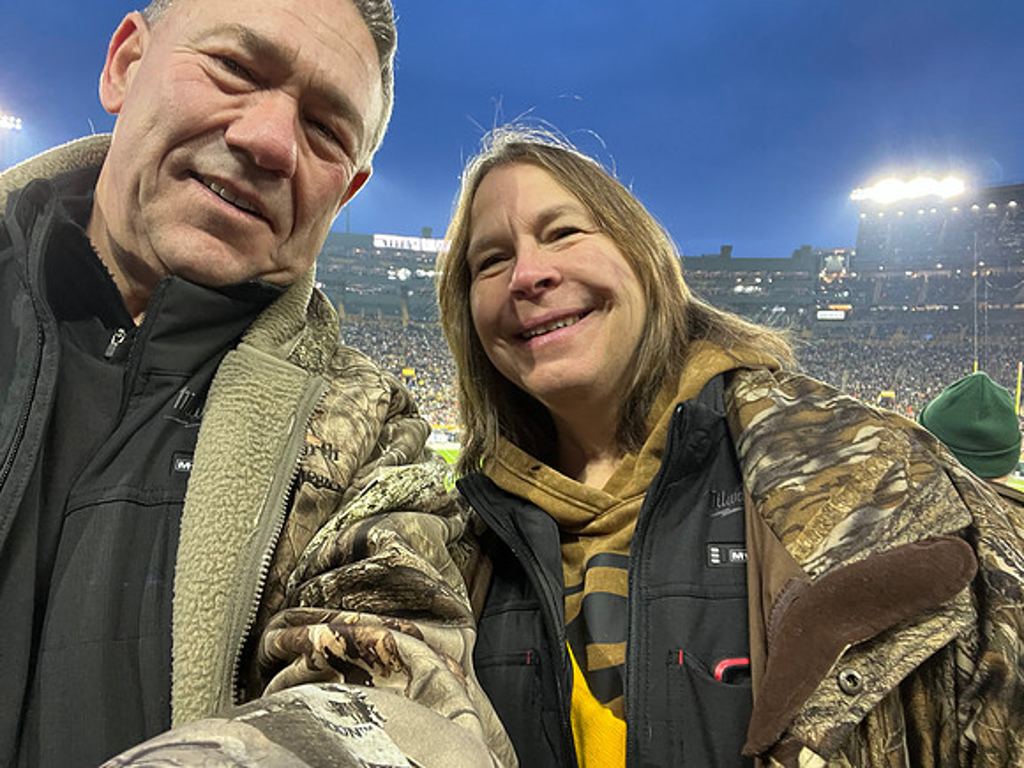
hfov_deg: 73.9
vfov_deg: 58.9
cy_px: 384
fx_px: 680
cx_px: 512
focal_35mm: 23
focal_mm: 2.71
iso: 160
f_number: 2.2
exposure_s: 1/60
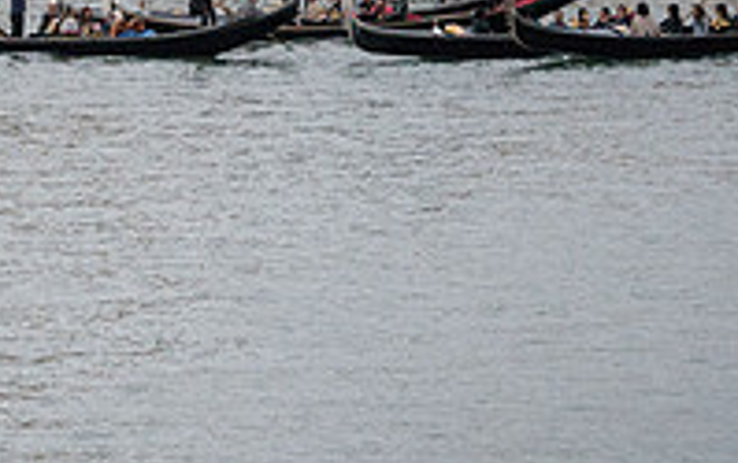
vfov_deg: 3.3
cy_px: 44
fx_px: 8077
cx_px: 33
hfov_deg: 5.2
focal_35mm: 401
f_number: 5.6
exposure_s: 1/160
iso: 5000
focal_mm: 135
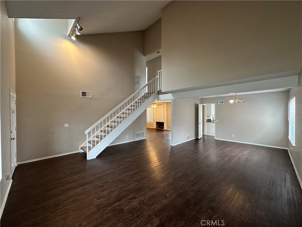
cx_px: 151
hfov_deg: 102.1
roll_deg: -0.1
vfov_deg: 85.7
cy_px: 114
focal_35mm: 14
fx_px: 122
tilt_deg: -0.5
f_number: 2.2
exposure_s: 1/60
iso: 320
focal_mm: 2.22
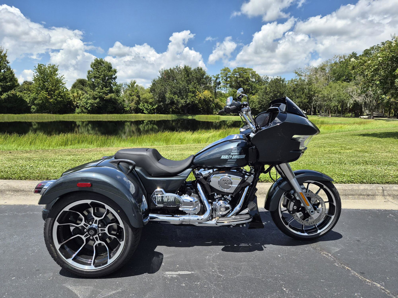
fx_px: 264
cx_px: 199
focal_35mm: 23
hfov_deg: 73.9
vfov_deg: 58.9
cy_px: 149
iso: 80
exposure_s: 1/4832
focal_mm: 5.4
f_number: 1.8
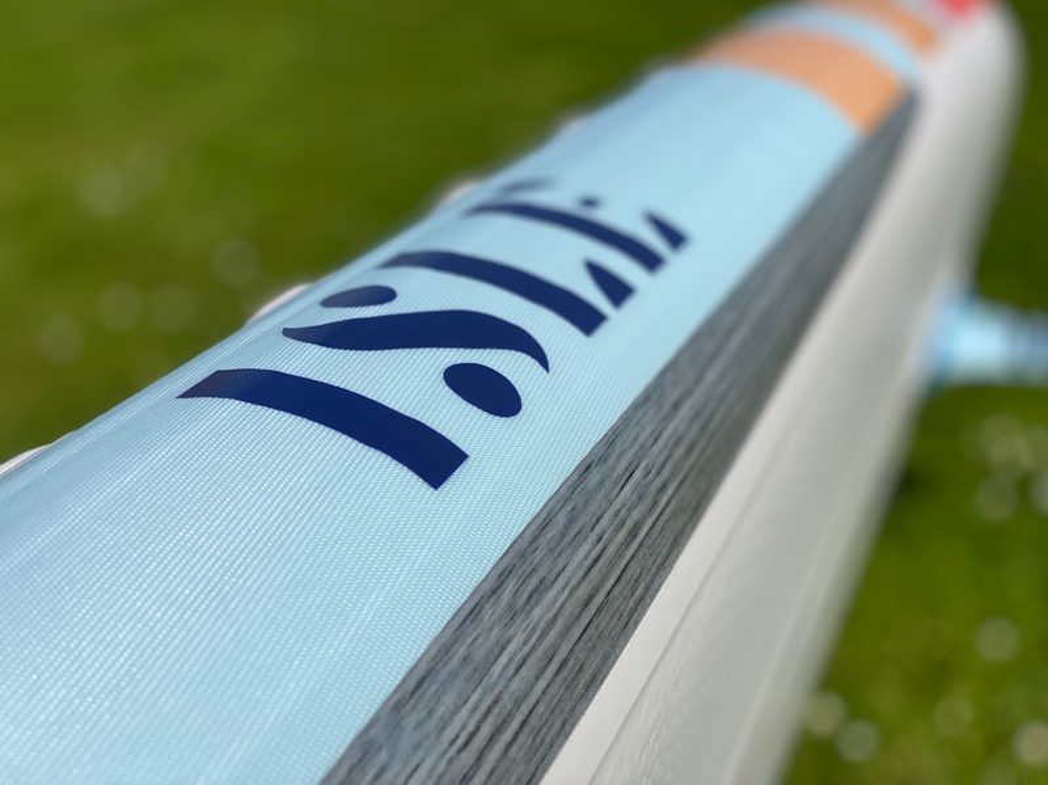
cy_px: 392
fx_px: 1573
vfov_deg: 28.0
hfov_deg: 36.8
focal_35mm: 52
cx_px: 524
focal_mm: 6
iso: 25
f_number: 2
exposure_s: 1/3690
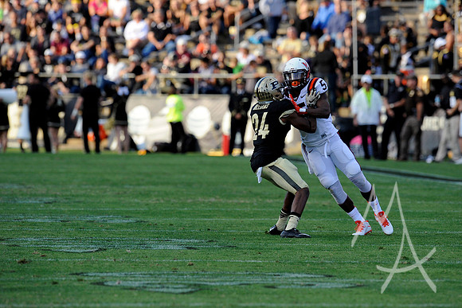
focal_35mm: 400
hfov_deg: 5.2
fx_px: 5134
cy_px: 154
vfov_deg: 3.4
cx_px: 231
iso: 1000
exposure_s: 1/1250
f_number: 5
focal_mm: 400
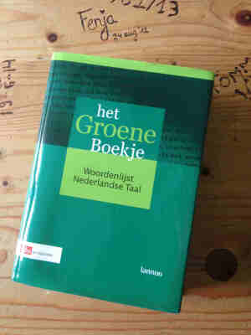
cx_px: 126
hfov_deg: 40.7
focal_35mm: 35
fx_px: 338
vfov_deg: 52.6
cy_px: 168
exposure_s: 1/20
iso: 100
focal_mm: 4.28
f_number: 2.4
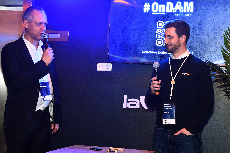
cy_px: 76
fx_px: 422
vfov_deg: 20.6
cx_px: 115
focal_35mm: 66
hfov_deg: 30.5
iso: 2500
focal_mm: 44
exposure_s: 1/80
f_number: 5.6
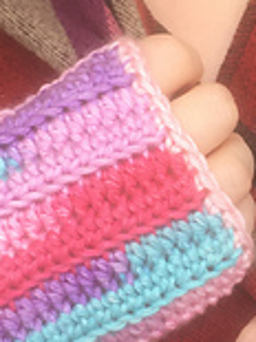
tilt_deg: -27.2
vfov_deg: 16.4
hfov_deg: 12.3
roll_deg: +2.6
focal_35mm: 120
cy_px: 121
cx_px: 210
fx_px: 1185
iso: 32
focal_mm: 4.15
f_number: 2.2
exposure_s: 1/120
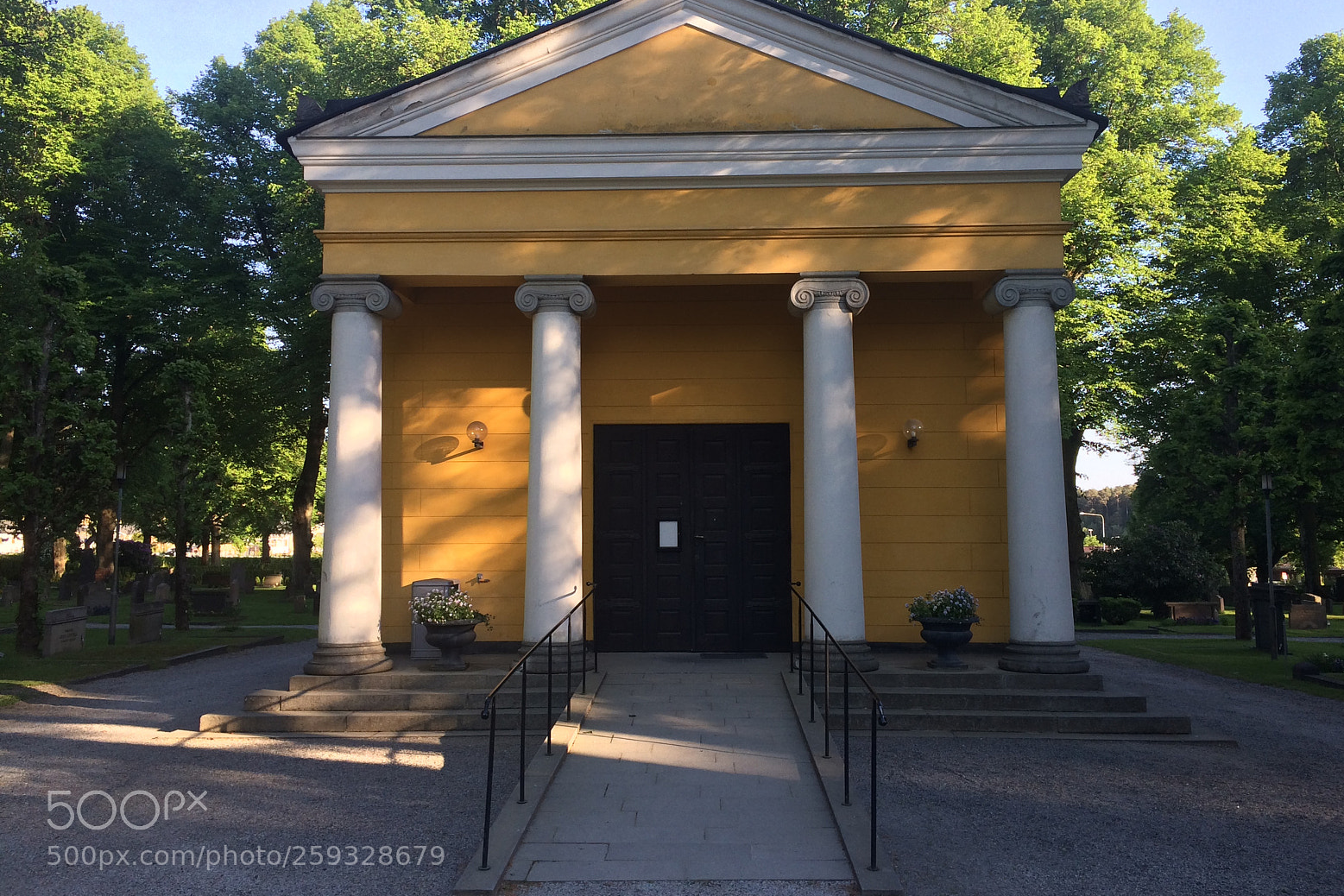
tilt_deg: +4.4
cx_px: 684
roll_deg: +0.7
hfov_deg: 60.3
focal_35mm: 31
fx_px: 1157
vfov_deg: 42.3
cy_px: 406
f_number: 2.2
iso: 32
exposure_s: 1/304
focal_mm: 4.15
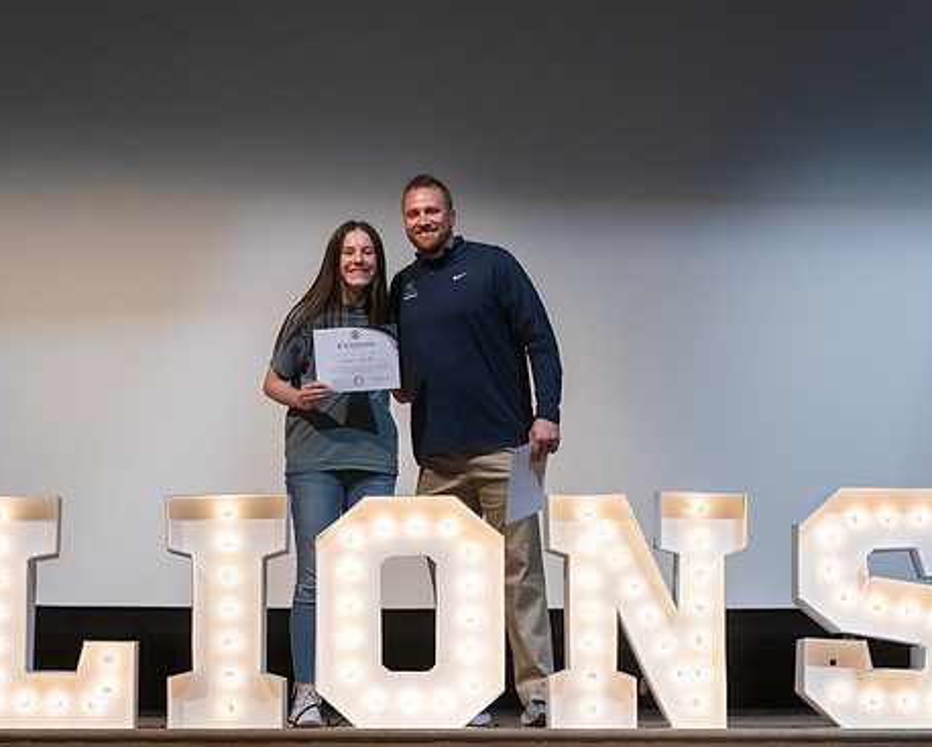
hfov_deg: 20.6
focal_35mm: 93
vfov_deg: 16.6
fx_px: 2567
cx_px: 444
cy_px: 394
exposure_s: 1/320
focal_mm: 75
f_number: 4
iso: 5000
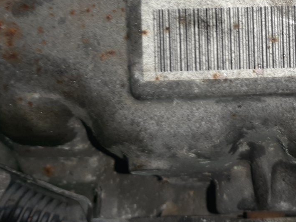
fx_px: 453
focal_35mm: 53
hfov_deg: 33.9
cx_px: 274
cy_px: 8
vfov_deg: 26.3
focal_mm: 3.93
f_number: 1.7
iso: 44
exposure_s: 1/50
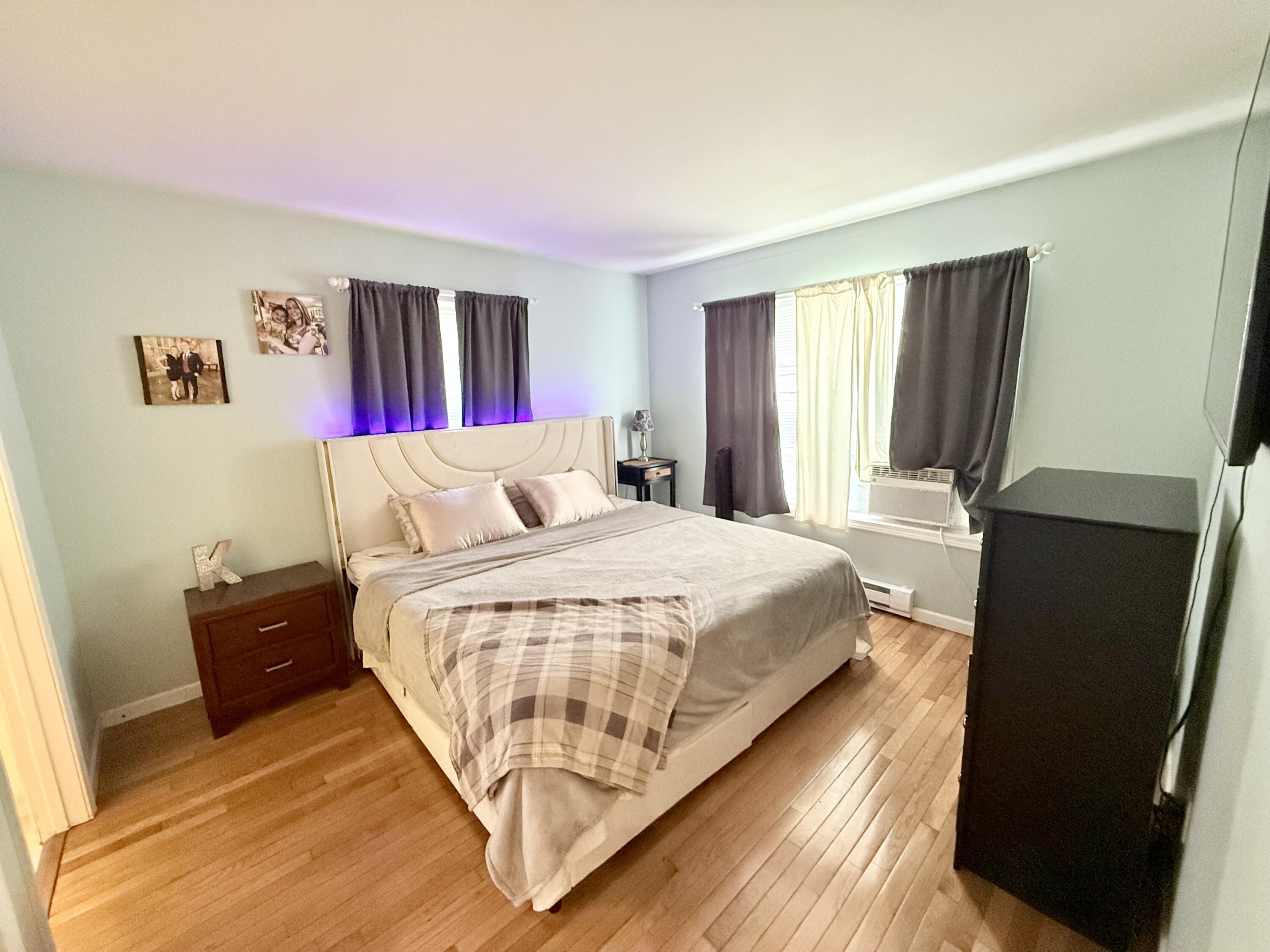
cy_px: 476
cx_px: 635
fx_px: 514
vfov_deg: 85.7
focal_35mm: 14
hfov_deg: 102.1
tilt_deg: -9.5
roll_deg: +1.7
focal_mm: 2.22
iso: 640
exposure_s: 1/120
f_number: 2.2
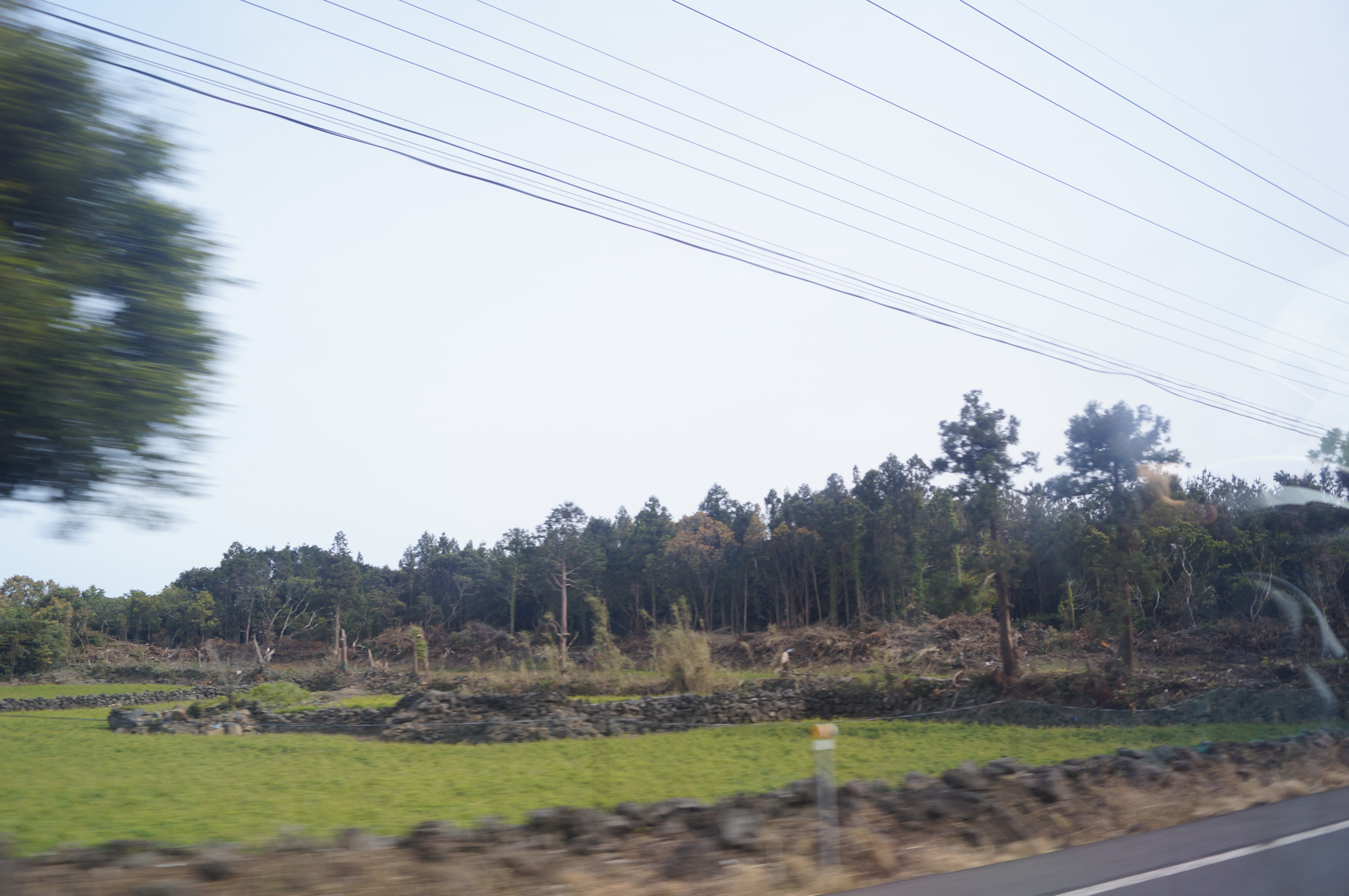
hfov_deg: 67.4
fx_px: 1011
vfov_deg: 47.8
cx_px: 674
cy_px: 448
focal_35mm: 27
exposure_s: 1/80
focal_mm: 18
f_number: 4.5
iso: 100
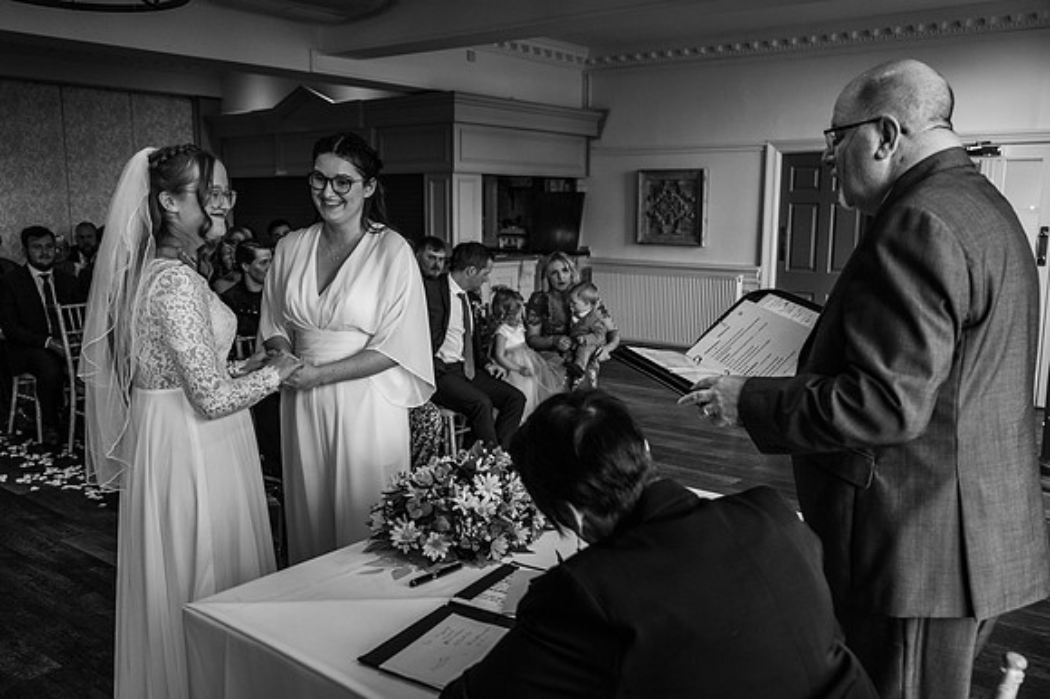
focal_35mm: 32
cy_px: 350
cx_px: 525
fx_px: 918
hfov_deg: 59.5
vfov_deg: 41.7
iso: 800
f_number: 4
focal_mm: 31.5
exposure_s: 1/200
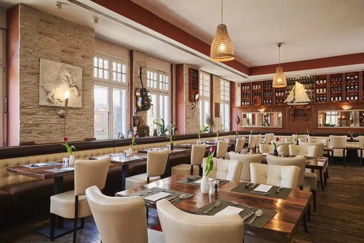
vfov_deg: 56.2
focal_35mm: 22
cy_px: 122
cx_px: 182
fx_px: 228
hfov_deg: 77.3
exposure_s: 1/5
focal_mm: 22.5
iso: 400
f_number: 11
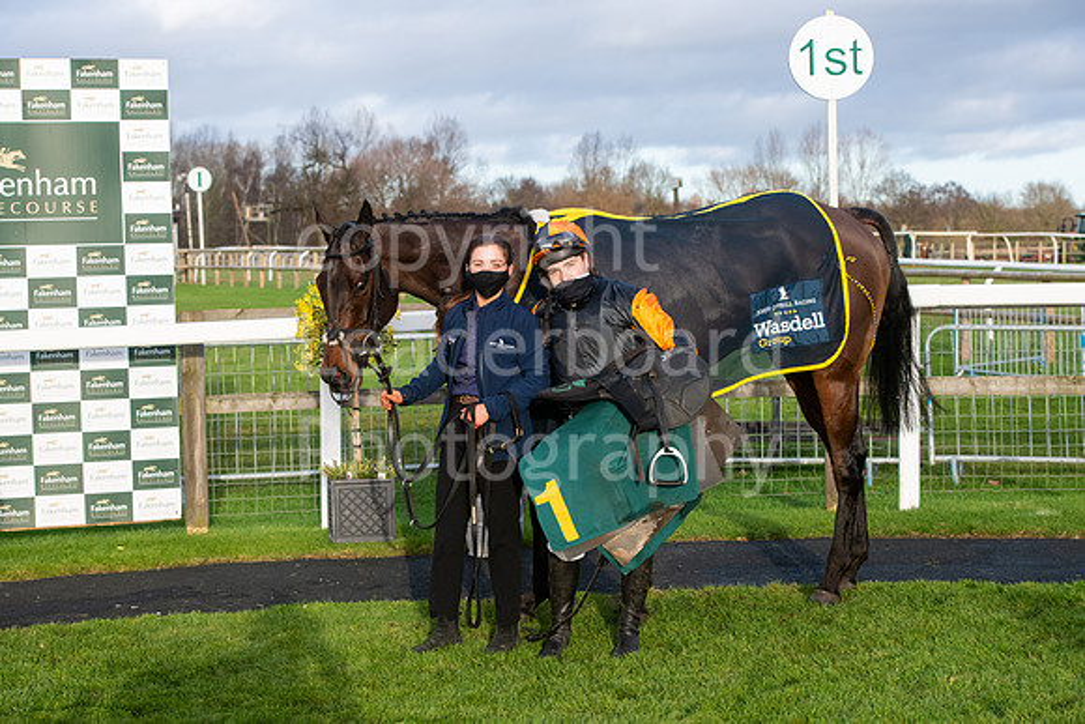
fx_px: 2261
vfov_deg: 18.2
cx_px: 542
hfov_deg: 27.0
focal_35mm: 75
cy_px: 362
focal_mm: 75
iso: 640
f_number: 8
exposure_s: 1/500
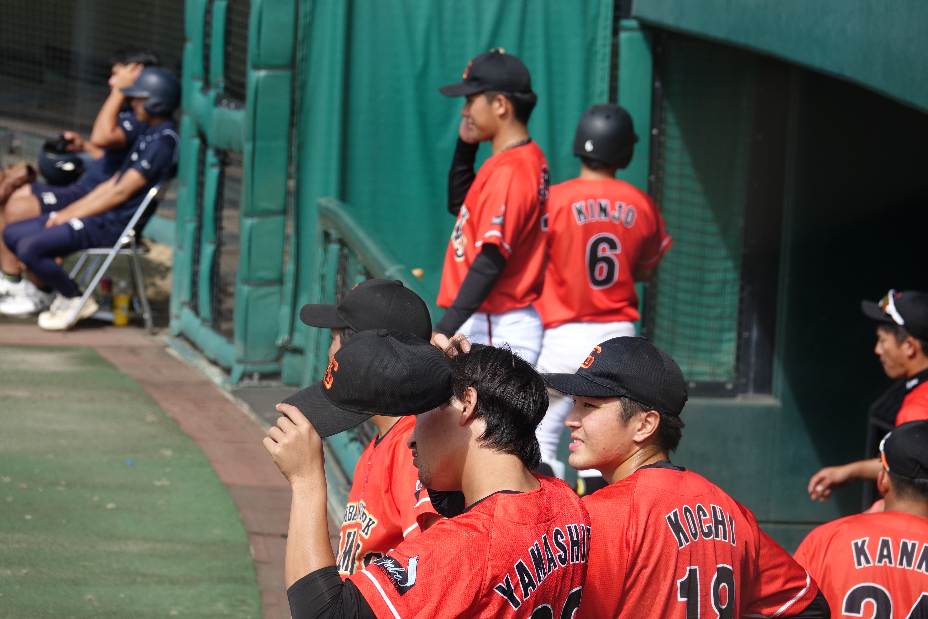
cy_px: 310
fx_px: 5155
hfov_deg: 10.3
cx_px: 464
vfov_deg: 6.9
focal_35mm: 200
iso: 100
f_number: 4
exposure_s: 1/500
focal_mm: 73.24
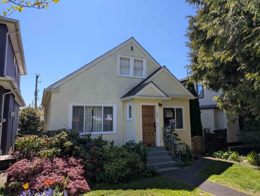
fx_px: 181
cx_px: 130
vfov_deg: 56.9
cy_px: 98
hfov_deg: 71.5
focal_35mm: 24
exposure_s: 1/2262
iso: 59
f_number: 1.85
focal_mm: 6.81
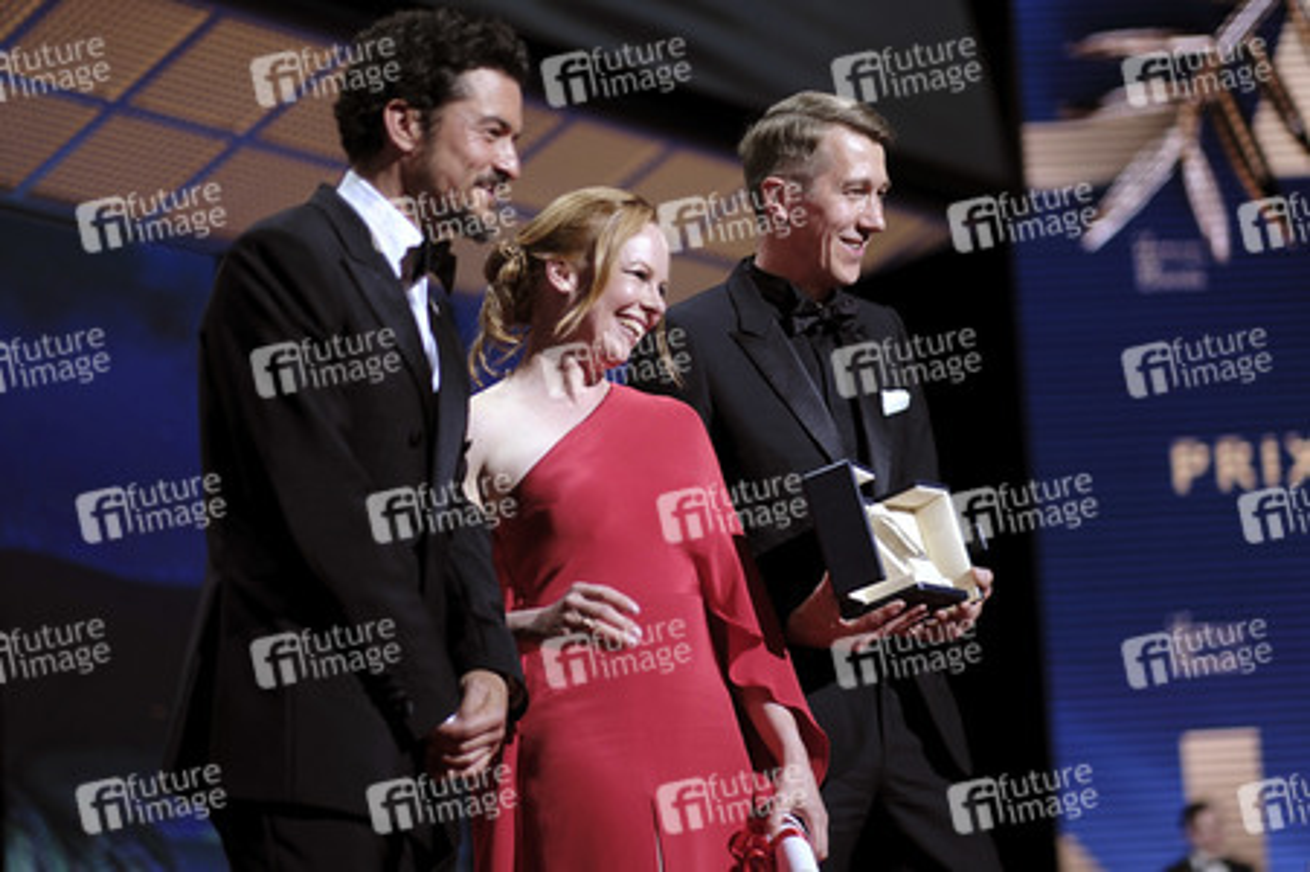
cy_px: 436
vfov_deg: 16.2
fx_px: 3054
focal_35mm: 84
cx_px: 655
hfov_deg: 24.2
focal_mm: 56
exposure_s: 1/800
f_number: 1.2
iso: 1000
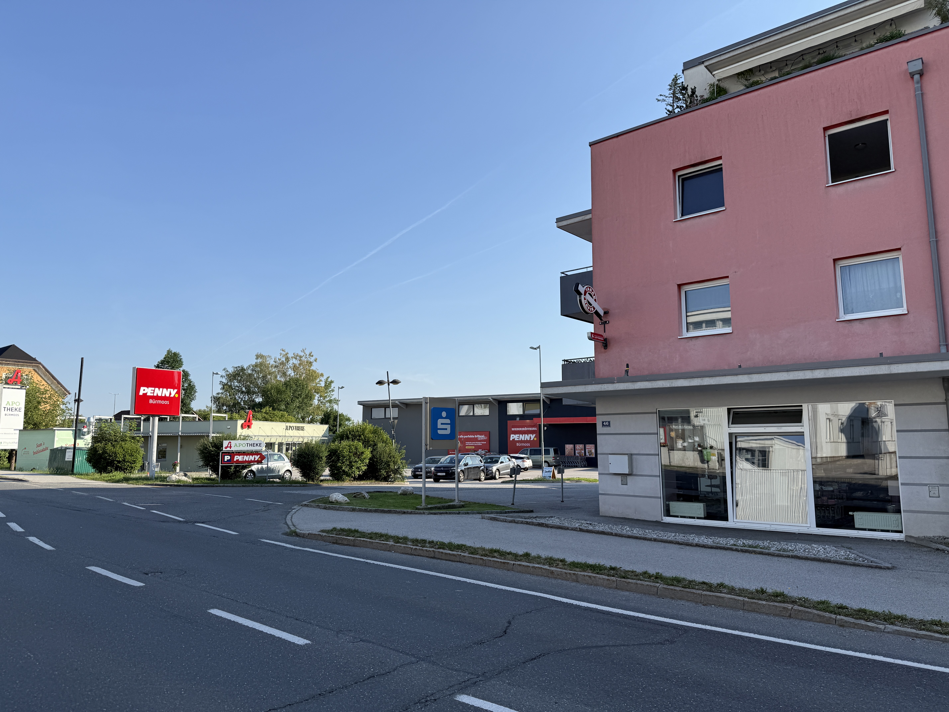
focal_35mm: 24
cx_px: 474
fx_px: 658
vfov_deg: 56.8
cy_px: 356
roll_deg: -0.4
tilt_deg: +7.1
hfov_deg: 71.6
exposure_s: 1/3425
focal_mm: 6.76
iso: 80
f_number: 1.78
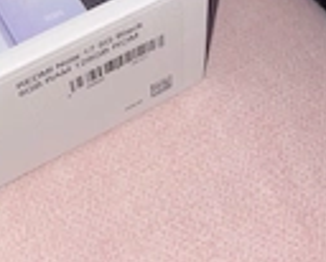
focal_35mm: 79
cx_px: -43
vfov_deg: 17.7
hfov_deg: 22.6
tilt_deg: -37.0
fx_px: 764
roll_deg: +13.7
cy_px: -114
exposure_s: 1/4
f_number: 1.6
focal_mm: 4.2
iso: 32
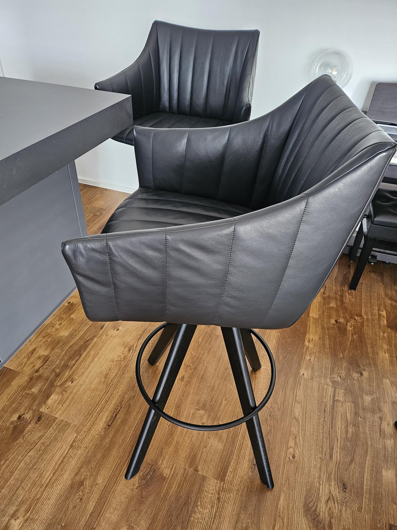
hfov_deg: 56.8
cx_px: 198
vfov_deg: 71.6
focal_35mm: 24
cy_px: 265
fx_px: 367
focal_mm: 5
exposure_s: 1/50
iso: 640
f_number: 1.8
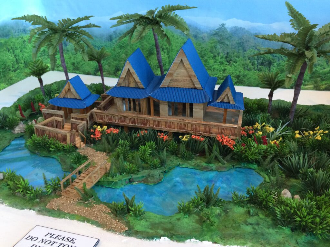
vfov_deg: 48.2
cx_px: 165
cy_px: 124
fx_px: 276
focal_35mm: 29
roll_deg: +0.5
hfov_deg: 61.7
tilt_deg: -26.6
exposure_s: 1/30
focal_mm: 4.15
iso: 125
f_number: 2.2
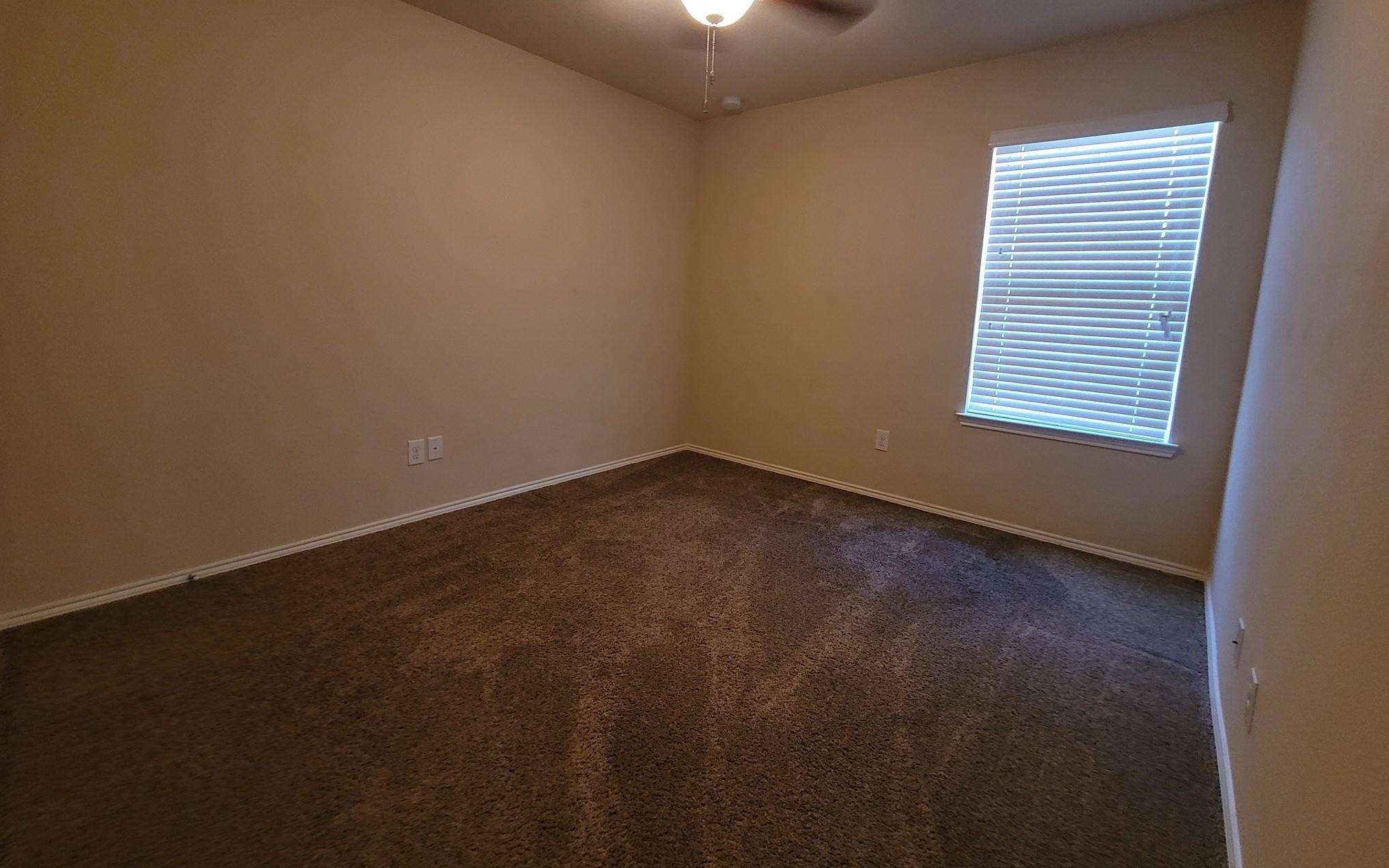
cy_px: 382
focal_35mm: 14
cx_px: 692
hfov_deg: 105.3
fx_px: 530
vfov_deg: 78.3
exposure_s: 1/29
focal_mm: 2.2
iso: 320
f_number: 2.2
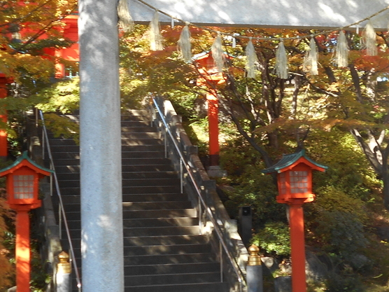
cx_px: 238
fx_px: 1068
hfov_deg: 20.6
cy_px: 106
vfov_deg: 15.5
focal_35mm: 95
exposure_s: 1/50
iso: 80
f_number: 4.2
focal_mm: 7.7
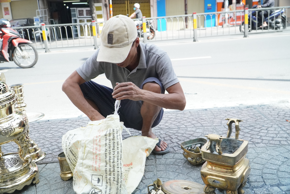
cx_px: 145
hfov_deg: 55.1
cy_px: 97
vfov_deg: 38.4
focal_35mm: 34
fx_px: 278
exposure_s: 1/4000
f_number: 4.5
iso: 2500
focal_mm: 23
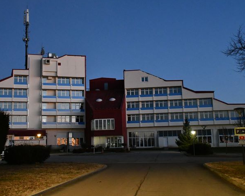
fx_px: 355
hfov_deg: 38.0
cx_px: 108
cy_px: 92
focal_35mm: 49
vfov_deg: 30.8
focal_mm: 26
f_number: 3.8
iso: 6400
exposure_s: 1/30
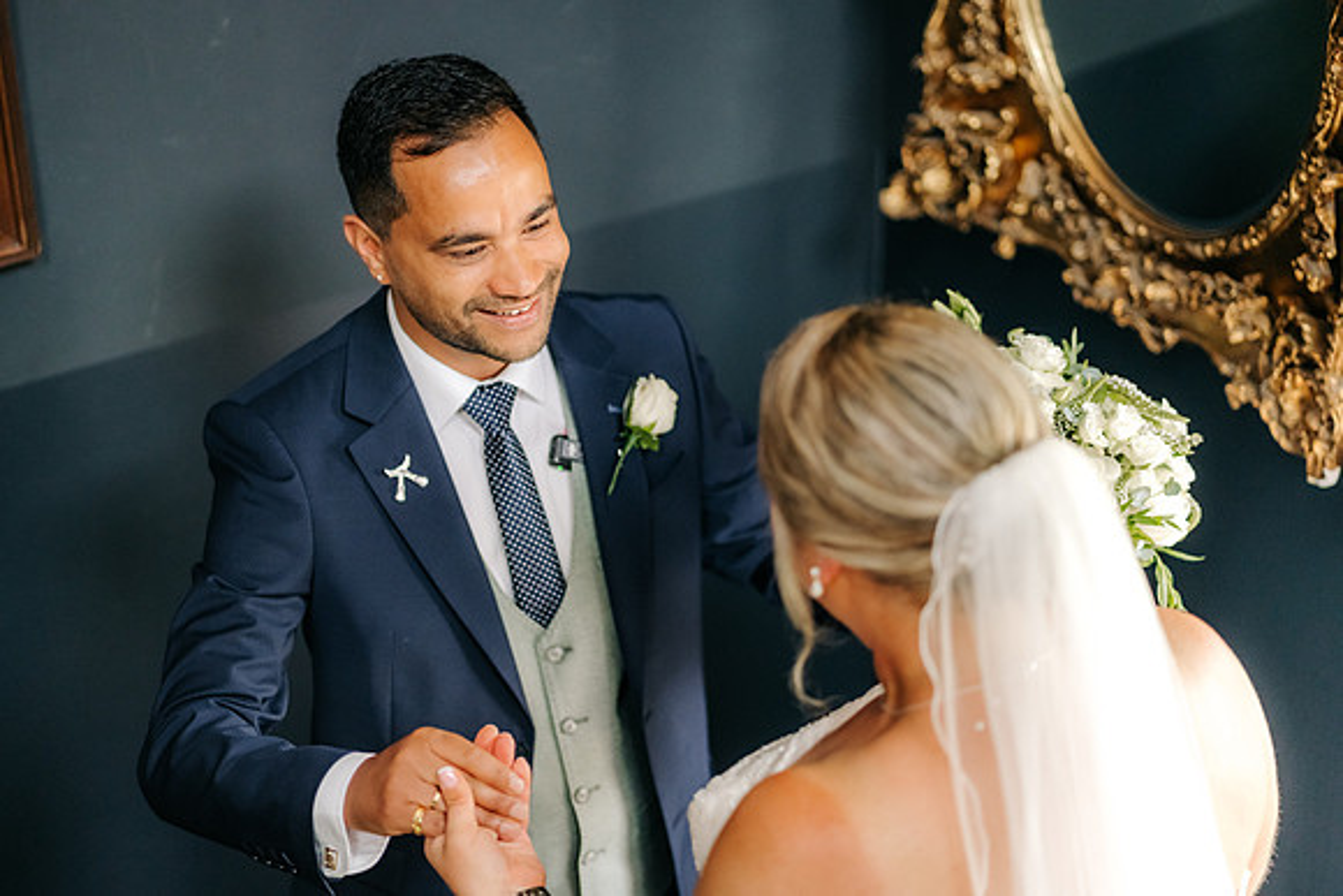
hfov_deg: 23.9
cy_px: 448
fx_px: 3172
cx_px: 672
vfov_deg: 16.1
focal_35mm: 85
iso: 3200
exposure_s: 1/800
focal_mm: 85
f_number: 2
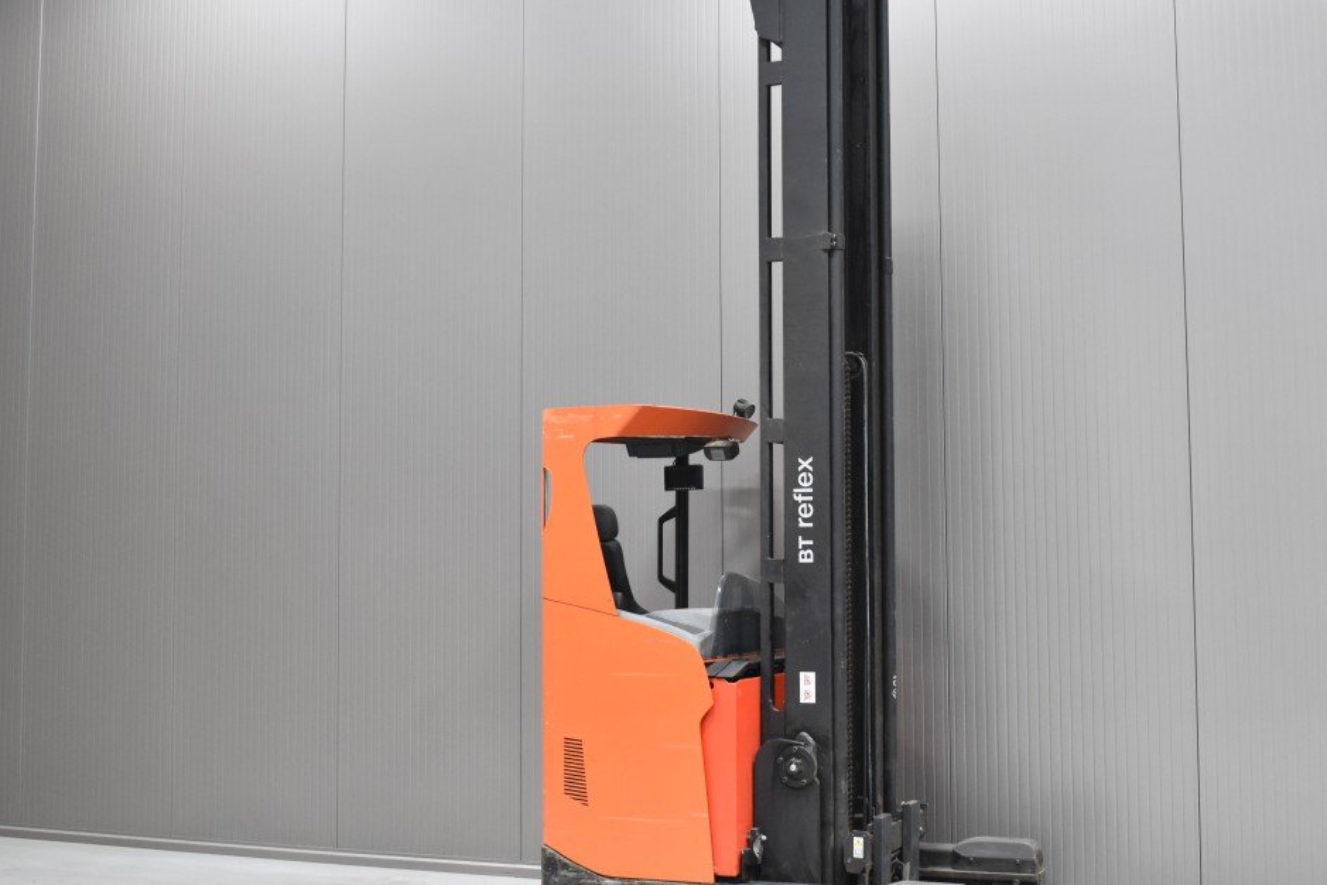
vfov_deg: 29.2
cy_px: 437
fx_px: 1695
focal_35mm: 46
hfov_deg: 42.5
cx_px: 813
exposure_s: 1/30
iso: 1250
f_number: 5
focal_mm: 24
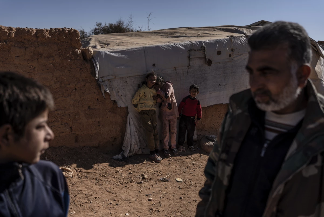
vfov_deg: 37.9
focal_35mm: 35
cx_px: 162
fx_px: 315
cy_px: 108
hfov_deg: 54.4
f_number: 3.5
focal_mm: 35
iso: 40
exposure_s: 1/5000
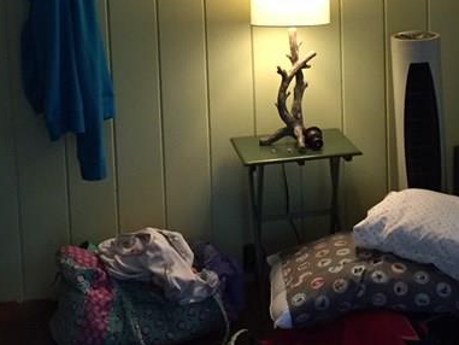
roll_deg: +0.9
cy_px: -7
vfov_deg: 18.4
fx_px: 1035
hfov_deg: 24.9
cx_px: 316
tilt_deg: -7.1
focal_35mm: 78
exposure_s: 1/30
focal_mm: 4.15
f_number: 2.2
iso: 200
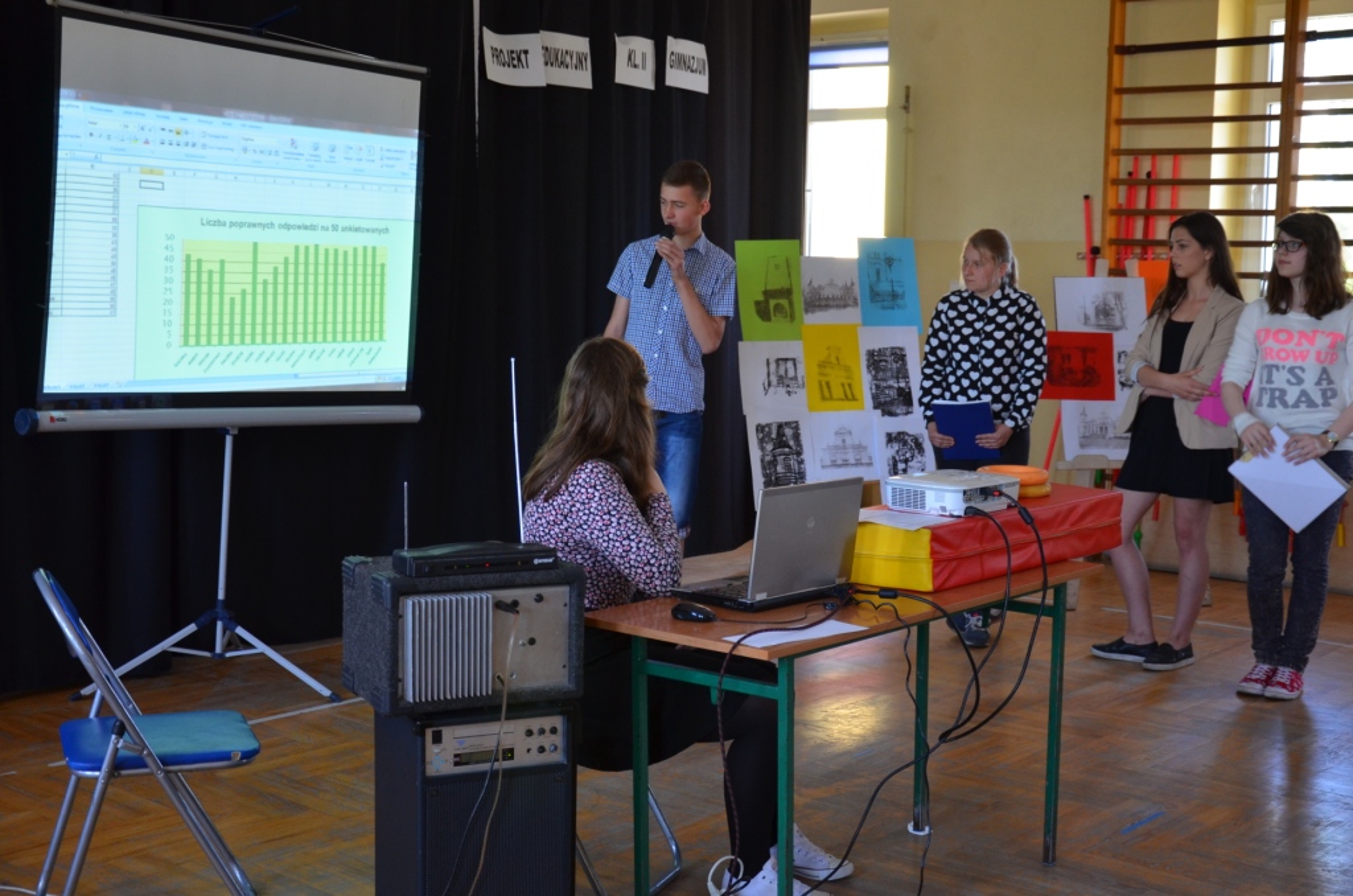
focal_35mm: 48
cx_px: 676
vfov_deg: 27.9
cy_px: 448
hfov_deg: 41.2
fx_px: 1800
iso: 640
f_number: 4.2
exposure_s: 1/60
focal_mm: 32
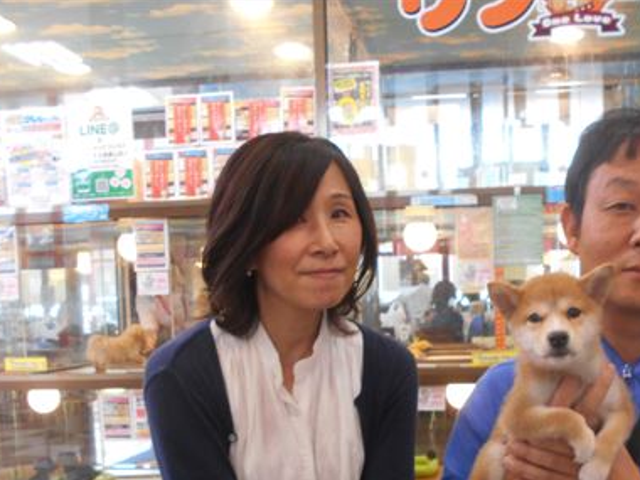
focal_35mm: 41
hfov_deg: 45.1
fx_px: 758
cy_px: 377
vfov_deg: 34.2
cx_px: 426
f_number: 3.2
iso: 280
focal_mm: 4.6
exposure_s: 1/30
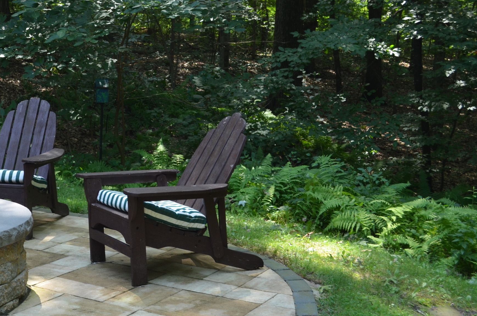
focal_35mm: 64
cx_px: 70
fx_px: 846
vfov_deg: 20.9
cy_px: 68
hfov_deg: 30.4
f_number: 5.6
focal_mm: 24
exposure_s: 1/125
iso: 360
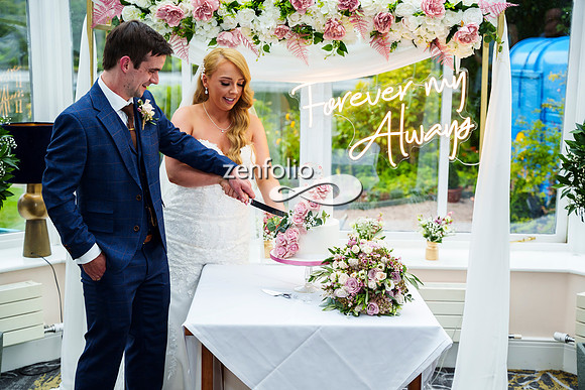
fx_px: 837
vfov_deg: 26.3
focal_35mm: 51
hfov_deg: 38.5
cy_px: 195
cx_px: 292
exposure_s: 1/250
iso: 400
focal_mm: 51
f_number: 3.5
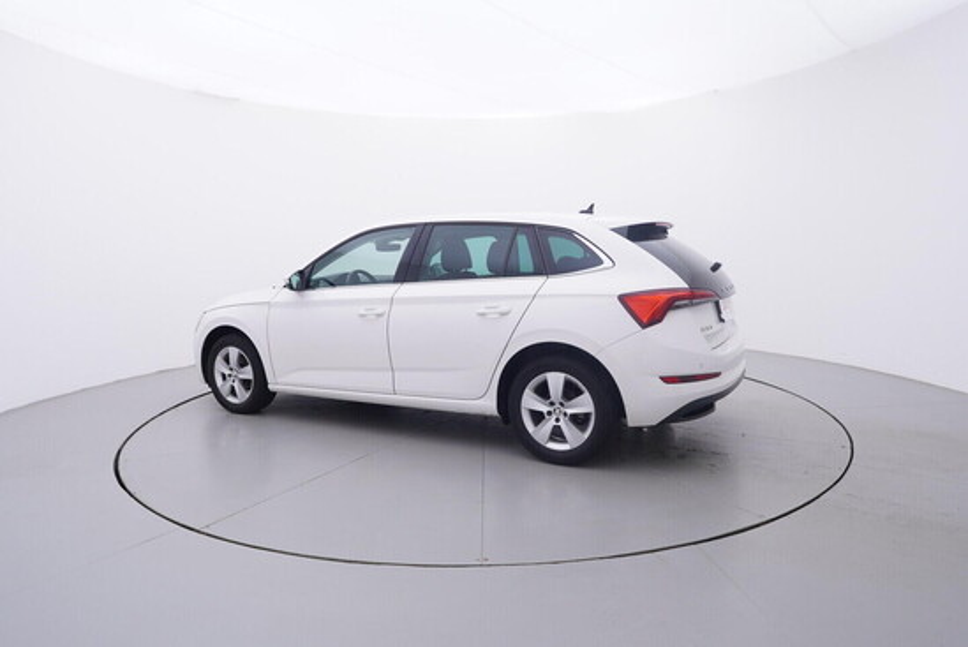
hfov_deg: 77.3
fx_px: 605
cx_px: 484
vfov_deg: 56.2
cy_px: 324
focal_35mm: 22
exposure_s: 1/80
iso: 200
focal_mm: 15
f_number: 5
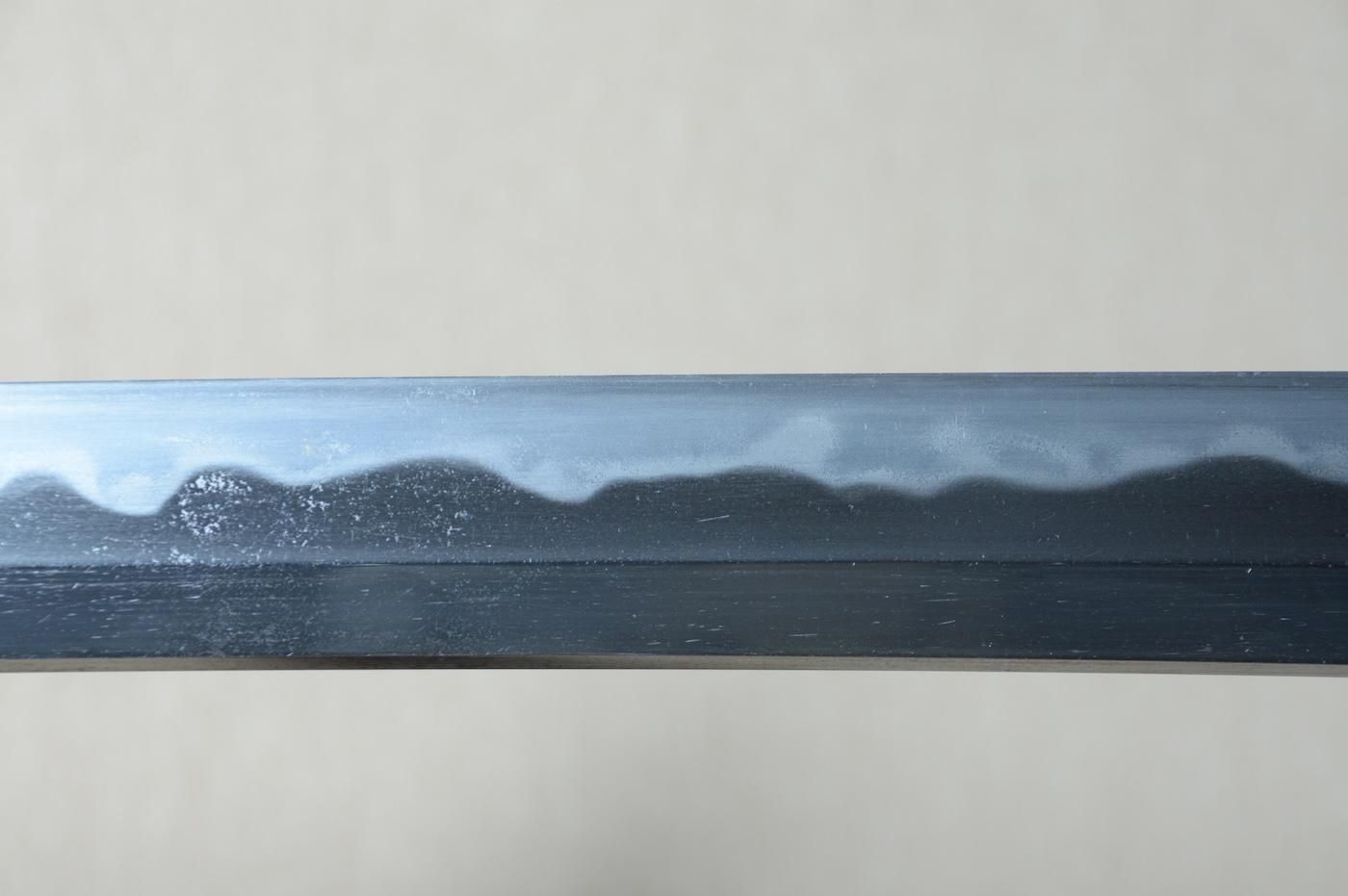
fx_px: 5612
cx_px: 674
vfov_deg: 9.1
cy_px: 448
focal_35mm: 150
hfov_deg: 13.7
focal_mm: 100
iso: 400
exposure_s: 1/2
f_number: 11
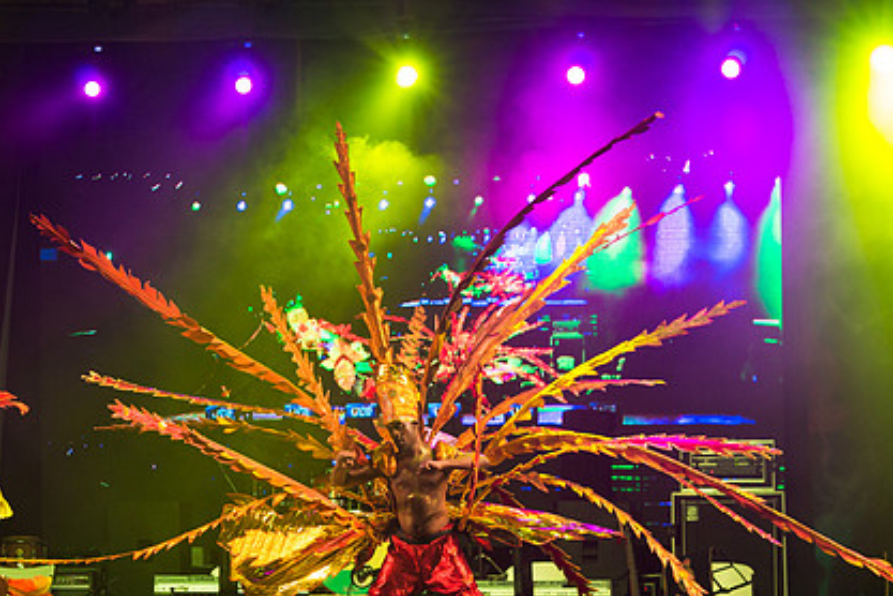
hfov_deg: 11.7
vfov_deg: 7.8
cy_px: 471
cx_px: 416
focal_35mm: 176
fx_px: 4365
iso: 2500
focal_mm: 110
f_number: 5.6
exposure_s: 1/320
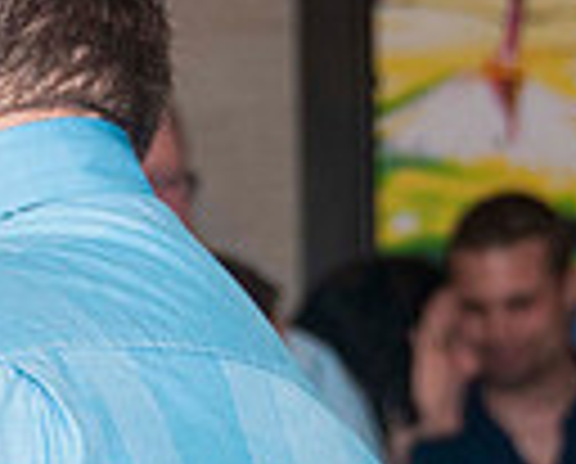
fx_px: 5980
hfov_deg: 5.5
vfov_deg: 4.4
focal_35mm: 350
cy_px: 385
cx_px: -284
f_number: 5.6
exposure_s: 1/60
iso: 400
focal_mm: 55
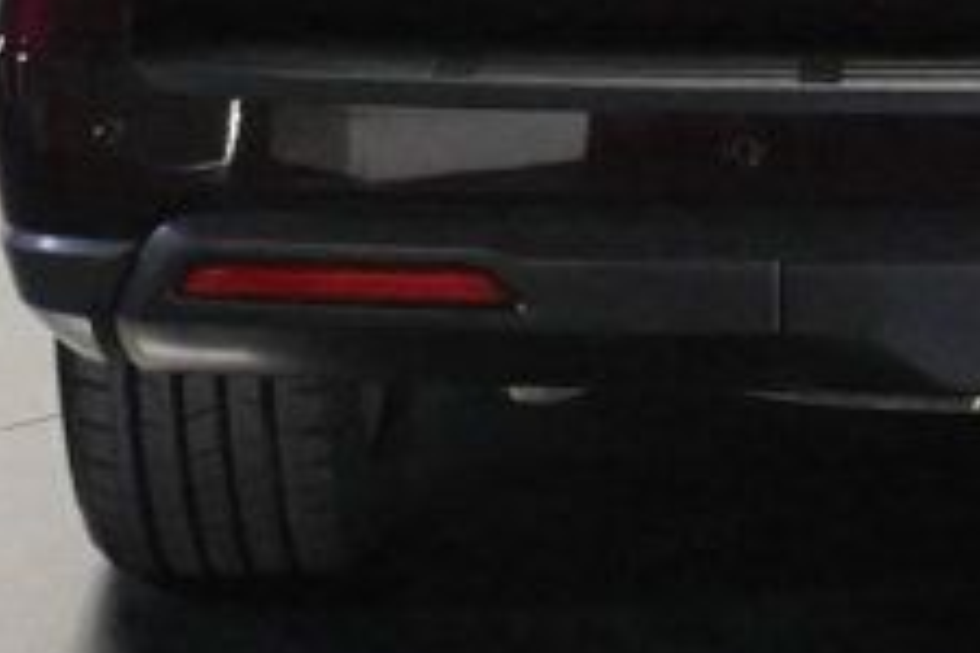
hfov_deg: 10.8
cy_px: -509
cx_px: 1093
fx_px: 5121
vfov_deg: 7.1
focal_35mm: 188
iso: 9000
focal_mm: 27.5
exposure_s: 1/60
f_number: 4.5
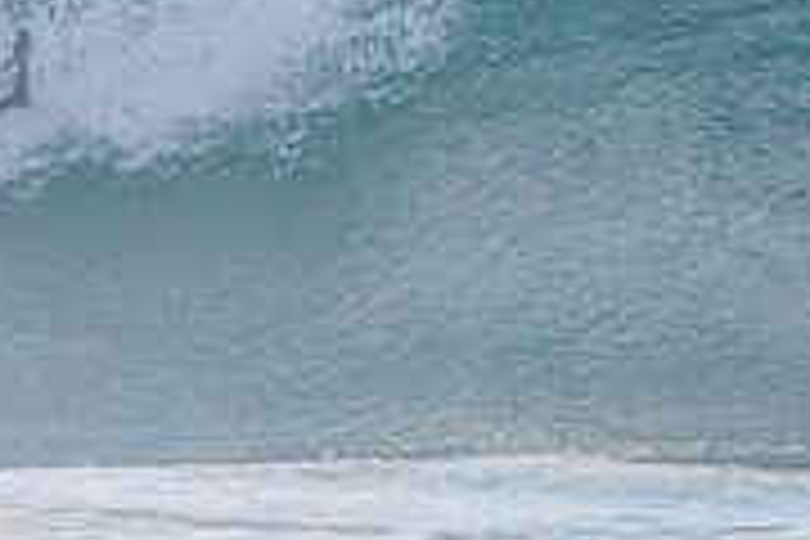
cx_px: -485
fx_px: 44412
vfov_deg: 0.7
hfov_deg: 1.0
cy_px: -10
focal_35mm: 1974
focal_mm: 500
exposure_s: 1/1250
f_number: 5.6
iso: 450
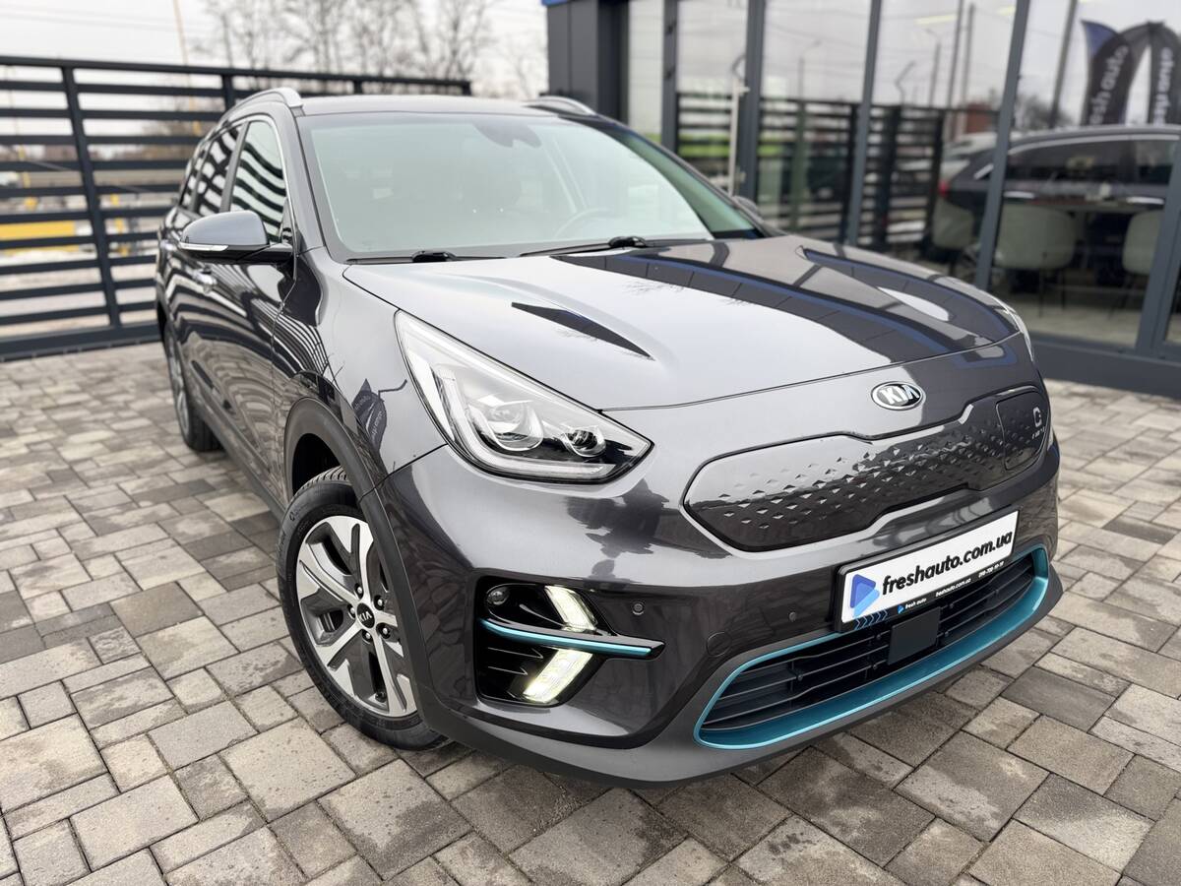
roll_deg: +0.5
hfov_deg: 71.6
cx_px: 590
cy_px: 443
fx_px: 819
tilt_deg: -20.0
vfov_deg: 56.8
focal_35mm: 24
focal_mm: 6.76
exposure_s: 1/264
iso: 64
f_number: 1.78
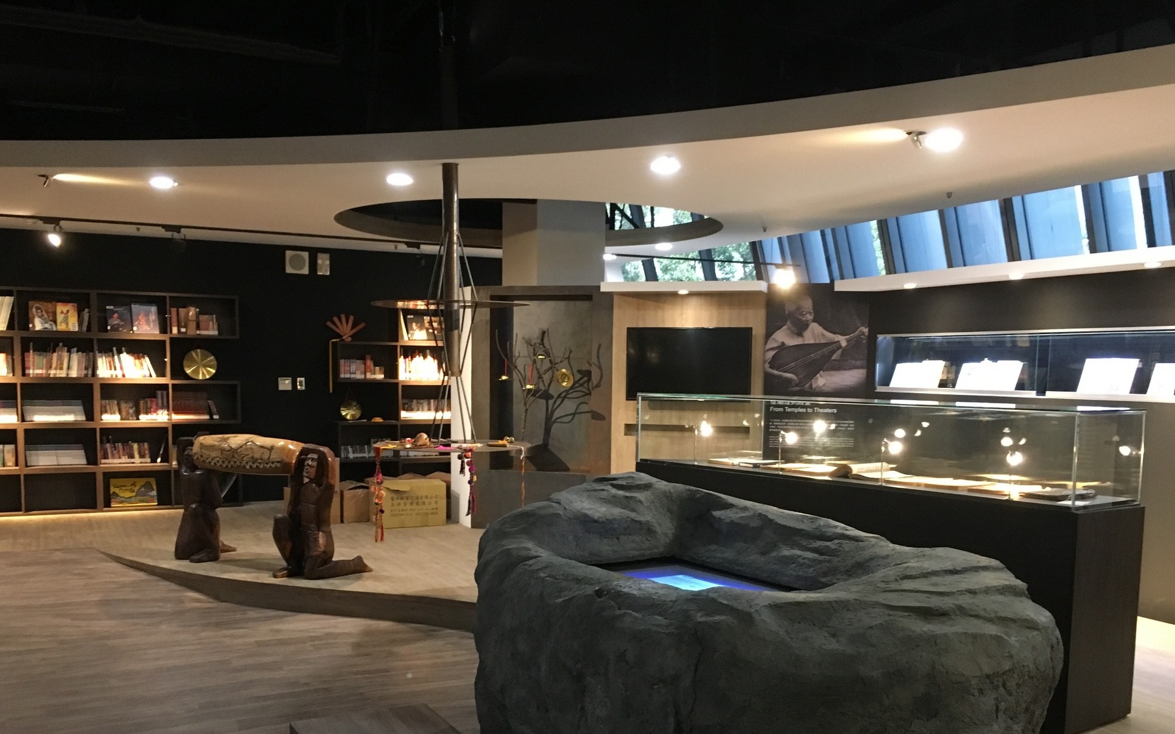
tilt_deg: -6.2
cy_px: 485
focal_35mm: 34
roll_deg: -1.0
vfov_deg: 36.9
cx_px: 593
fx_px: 1089
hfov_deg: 56.7
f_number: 2.2
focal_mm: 4.15
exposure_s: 1/20
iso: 200
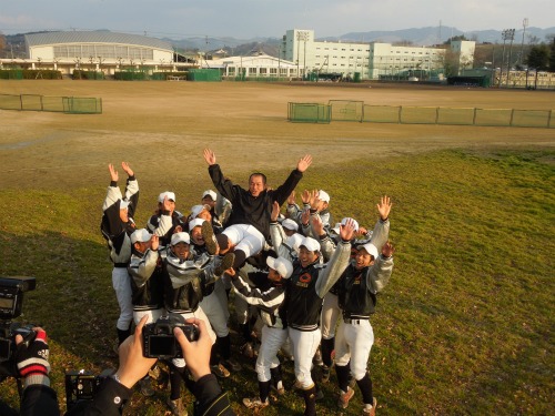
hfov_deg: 58.4
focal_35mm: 31
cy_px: 208
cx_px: 278
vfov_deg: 45.4
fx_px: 497
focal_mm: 5.6
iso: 100
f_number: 3.6
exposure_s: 1/400
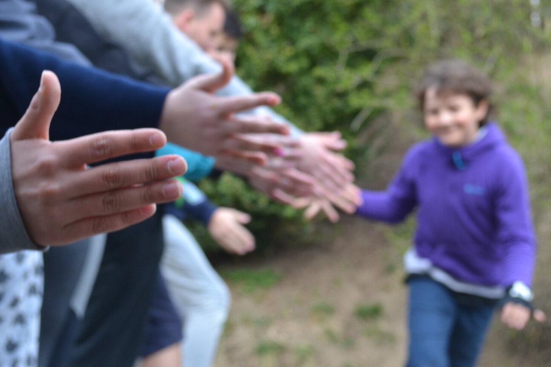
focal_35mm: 79
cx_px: 286
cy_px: 130
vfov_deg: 17.2
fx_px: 1209
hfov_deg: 25.7
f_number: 5.6
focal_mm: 34
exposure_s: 1/125
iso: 220
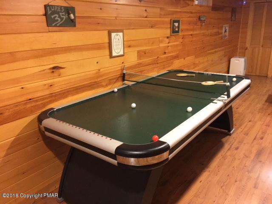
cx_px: 136
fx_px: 228
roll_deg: +1.6
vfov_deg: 48.2
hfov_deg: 61.7
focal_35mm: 29
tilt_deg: -16.6
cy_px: 102
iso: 400
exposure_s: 1/15
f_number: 2.2
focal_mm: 4.15
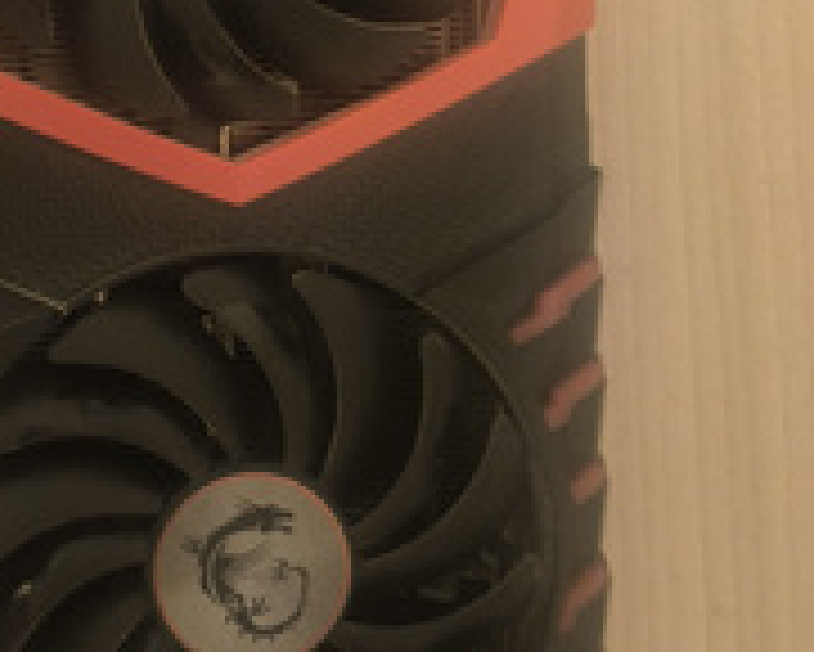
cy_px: 157
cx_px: 164
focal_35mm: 62
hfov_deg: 29.8
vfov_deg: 24.3
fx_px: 1494
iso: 3200
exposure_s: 1/25
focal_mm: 6.14
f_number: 1.65
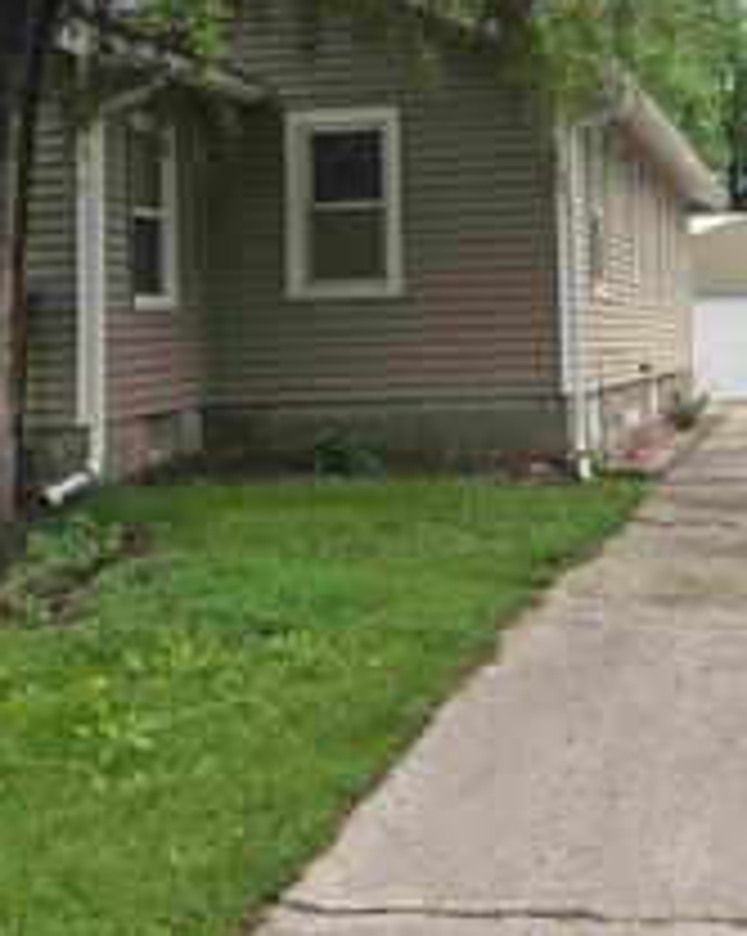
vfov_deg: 33.9
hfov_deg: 27.6
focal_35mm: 54
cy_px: 214
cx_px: 576
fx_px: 1495
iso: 80
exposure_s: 1/1776
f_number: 1.8
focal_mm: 5.4
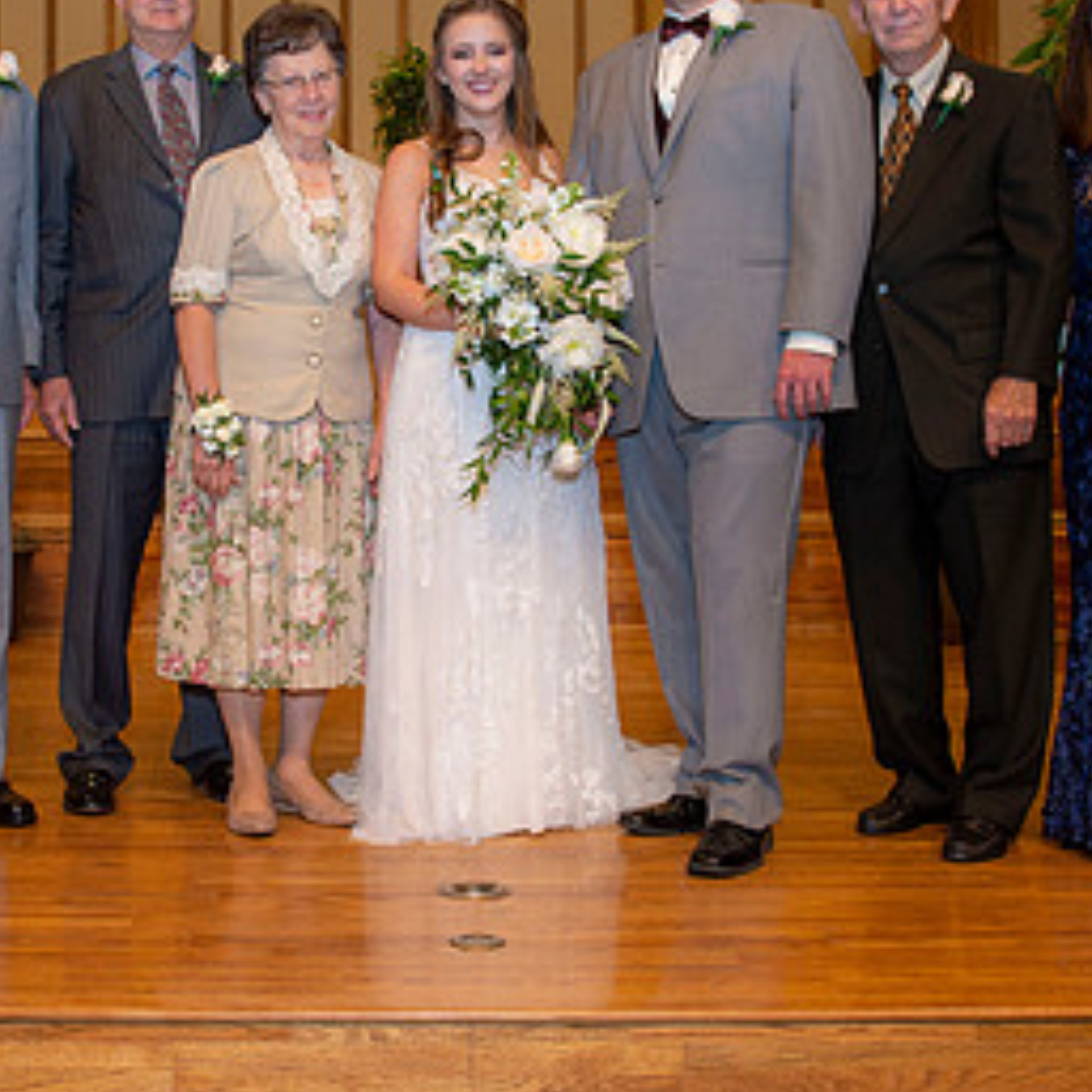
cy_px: 423
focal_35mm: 50
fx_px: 1785
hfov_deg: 33.7
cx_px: 366
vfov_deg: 33.9
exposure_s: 1/160
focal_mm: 24
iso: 800
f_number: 3.5
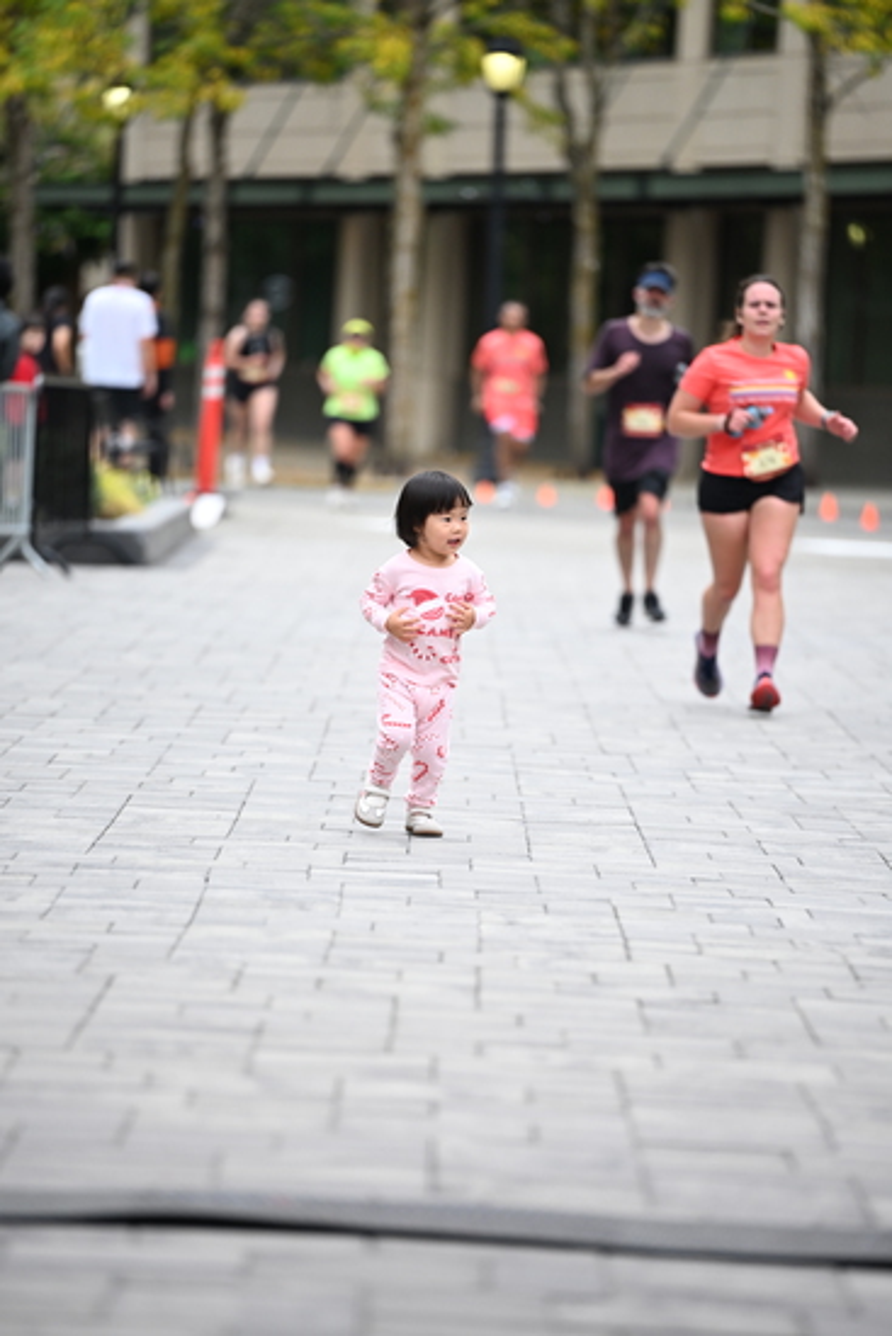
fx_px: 7428
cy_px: 668
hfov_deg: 6.9
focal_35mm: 200
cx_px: 446
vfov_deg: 10.3
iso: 640
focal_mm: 200
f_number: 2.8
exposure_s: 1/2000
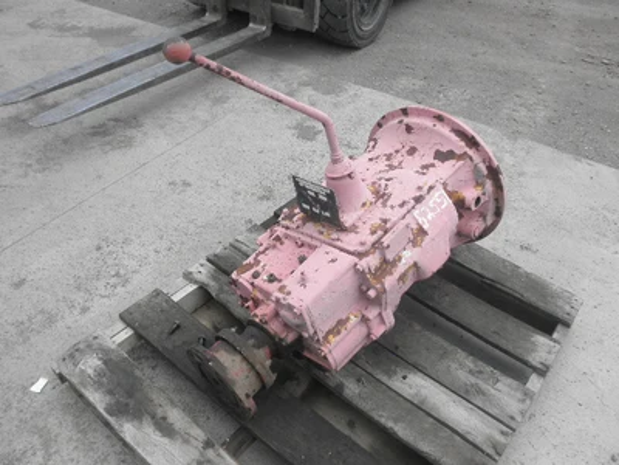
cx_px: 310
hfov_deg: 63.4
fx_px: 501
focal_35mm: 28
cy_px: 232
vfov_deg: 49.7
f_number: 8.5
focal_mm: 5
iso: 64
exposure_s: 1/60
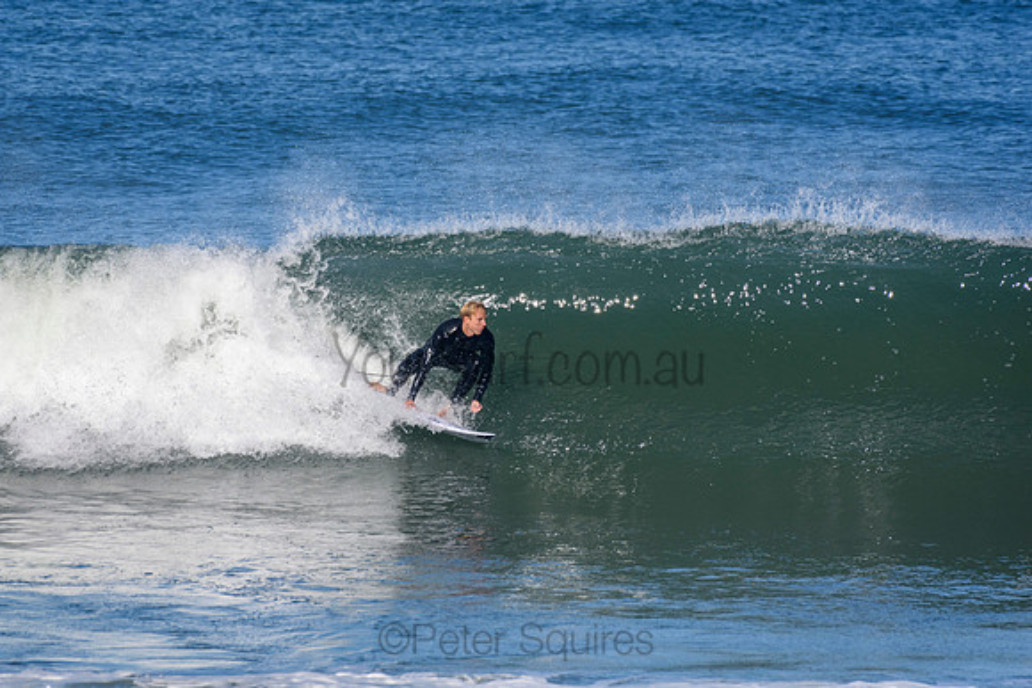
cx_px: 516
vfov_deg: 1.8
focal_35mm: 750
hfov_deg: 2.7
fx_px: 21504
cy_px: 344
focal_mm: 500
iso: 320
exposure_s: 1/2000
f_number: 5.6
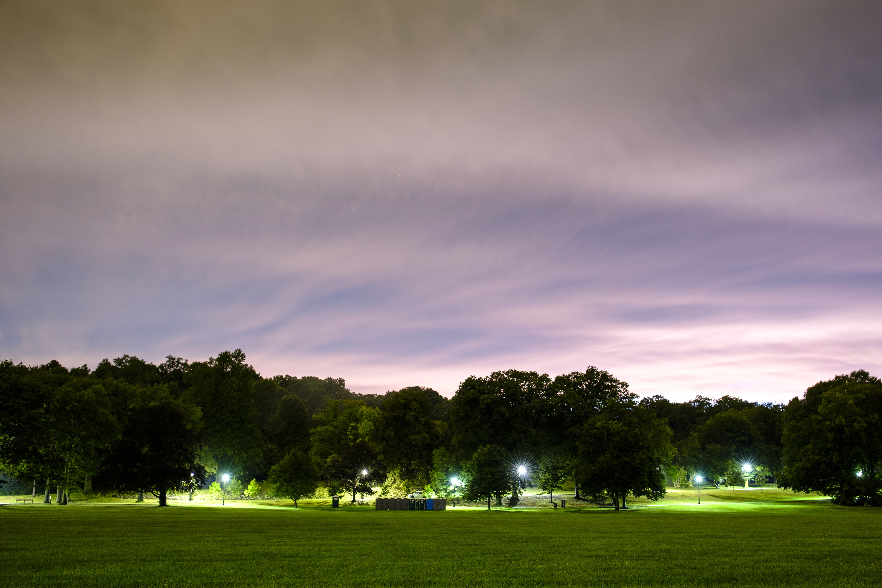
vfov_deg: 35.1
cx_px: 474
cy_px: 304
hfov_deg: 50.7
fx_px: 931
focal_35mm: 38
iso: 200
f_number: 2.8
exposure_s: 12
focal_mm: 23
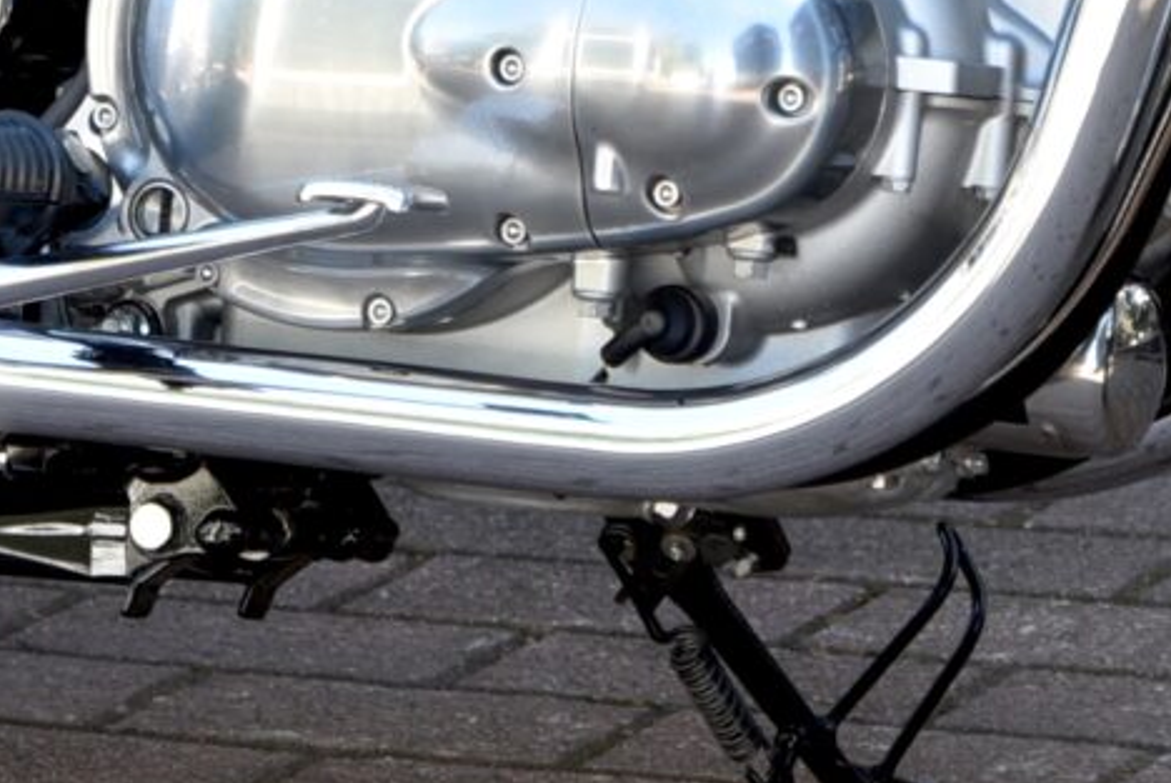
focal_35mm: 339
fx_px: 11037
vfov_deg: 4.0
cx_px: 693
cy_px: -537
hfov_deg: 6.1
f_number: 4
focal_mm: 62
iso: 100
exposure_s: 1/60
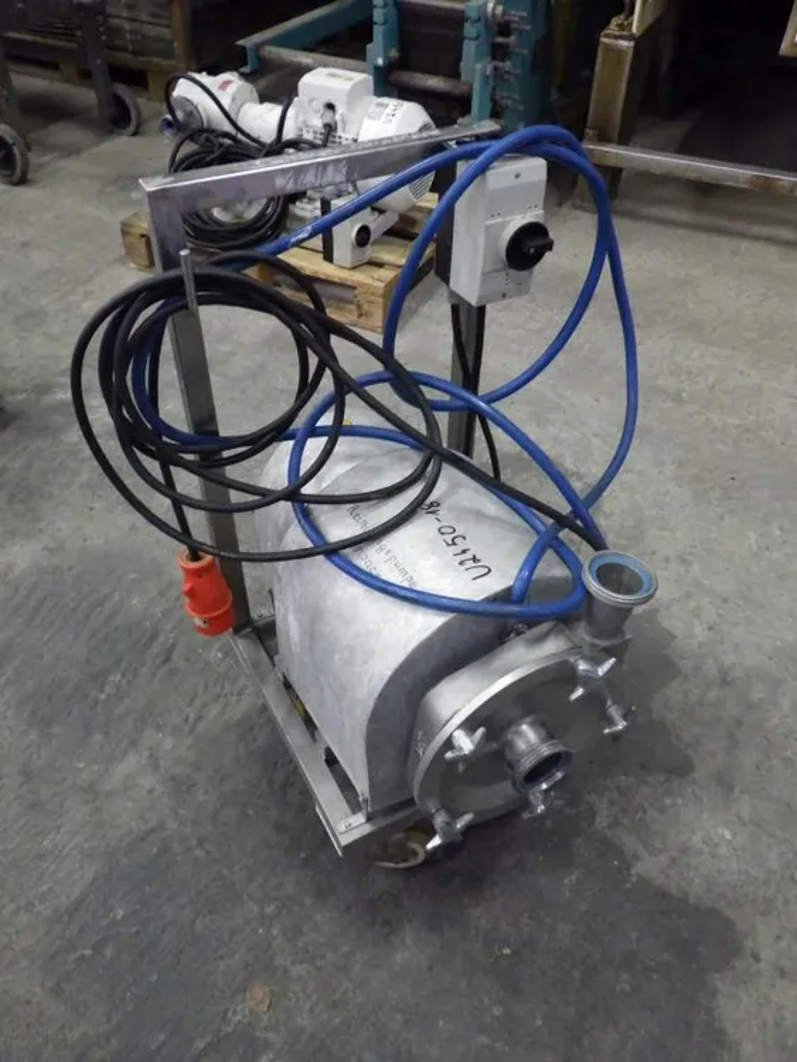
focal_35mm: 28
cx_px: 398
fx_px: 859
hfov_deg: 49.8
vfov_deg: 63.4
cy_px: 531
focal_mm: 5
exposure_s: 1/40
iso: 1250
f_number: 3.5
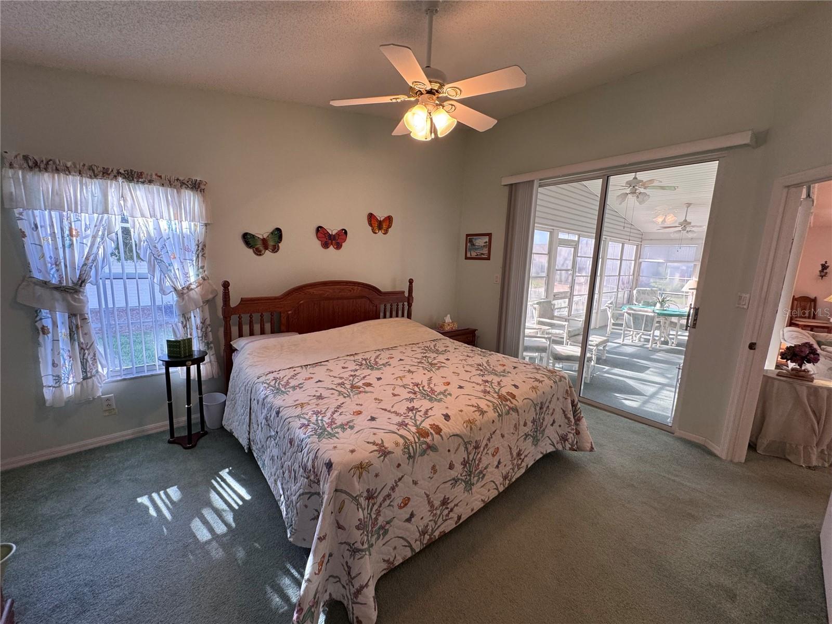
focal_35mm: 14
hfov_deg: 102.1
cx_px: 416
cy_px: 312
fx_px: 336
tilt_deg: -9.8
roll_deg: -2.2
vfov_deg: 85.7
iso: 200
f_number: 2.2
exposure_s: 1/60
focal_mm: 2.22
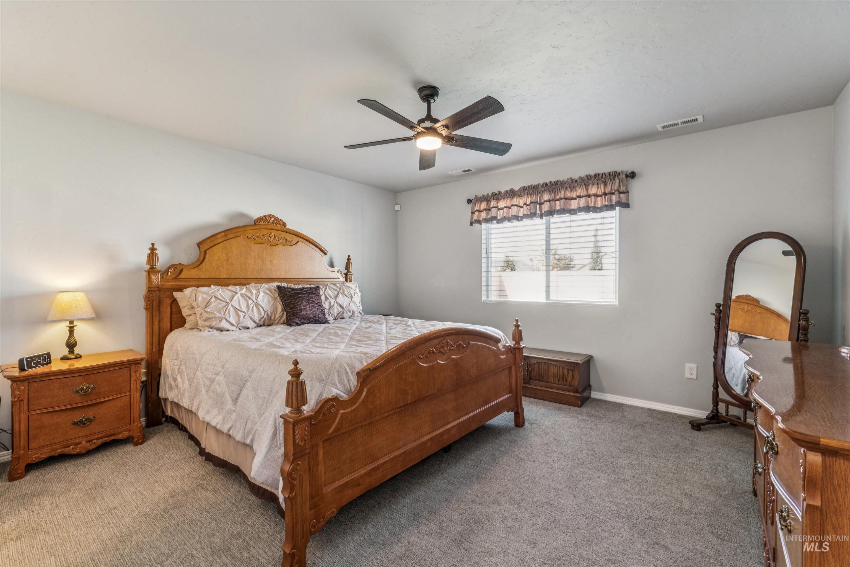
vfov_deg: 75.1
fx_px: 368
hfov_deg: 98.2
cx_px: 425
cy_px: 284
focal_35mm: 16
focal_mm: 15.6
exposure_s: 1/4
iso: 400
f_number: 13
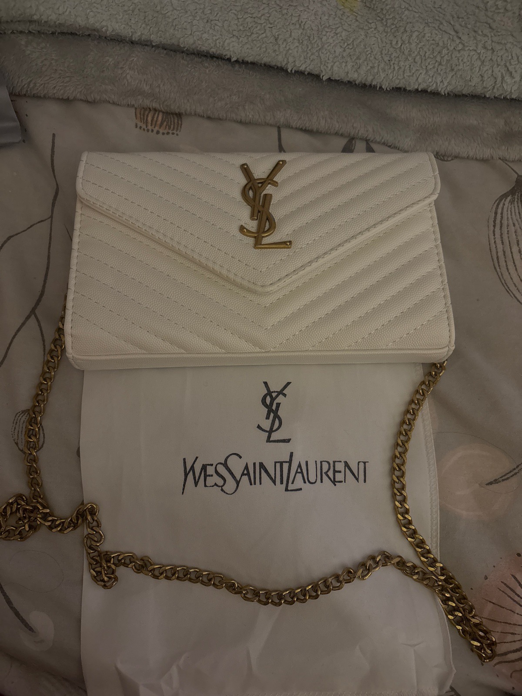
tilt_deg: -75.8
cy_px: 348
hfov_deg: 53.1
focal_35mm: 26
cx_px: 261
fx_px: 523
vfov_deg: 67.3
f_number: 1.6
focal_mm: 5.96
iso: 640
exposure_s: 1/25
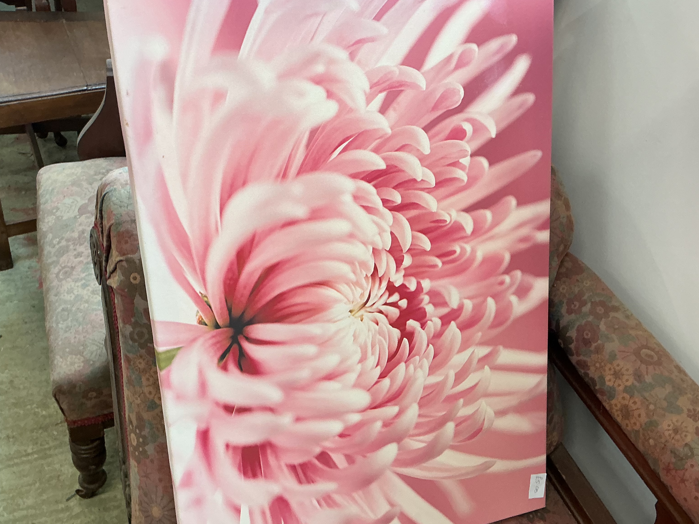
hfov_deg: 49.0
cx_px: 343
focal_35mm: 38
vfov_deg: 37.7
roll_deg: -5.8
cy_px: 287
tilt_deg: -41.6
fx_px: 767
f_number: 1.8
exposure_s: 1/60
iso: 50
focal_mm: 3
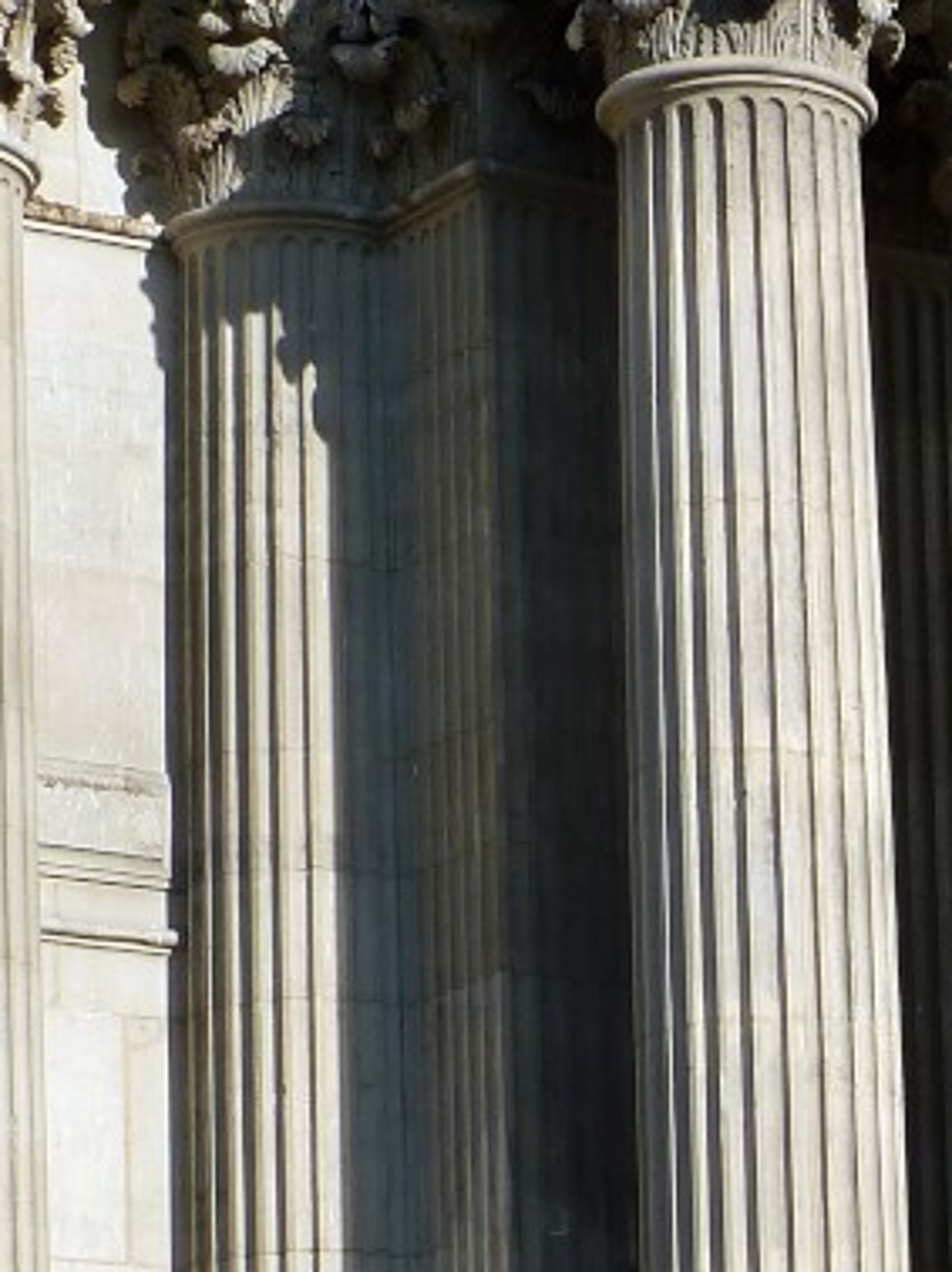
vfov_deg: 12.2
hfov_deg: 9.1
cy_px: 1523
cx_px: 1379
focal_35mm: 159
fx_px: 5837
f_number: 4.5
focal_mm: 7.3
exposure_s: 1/400
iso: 80
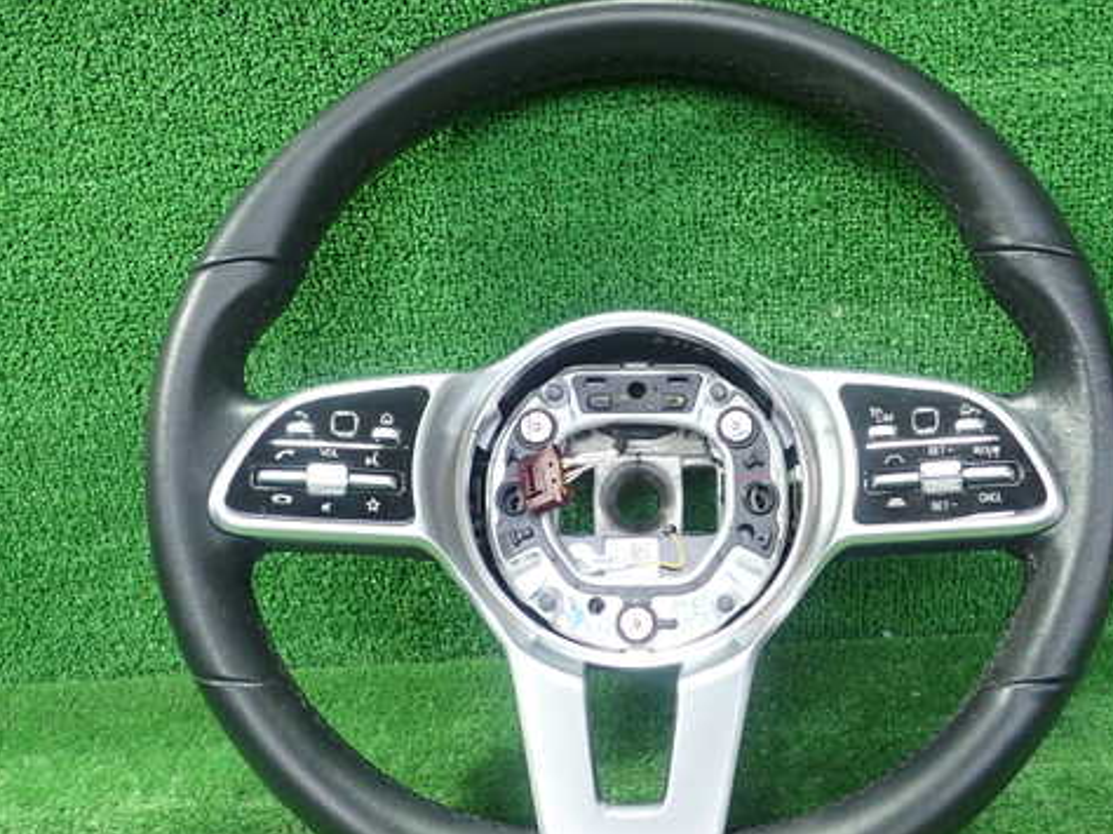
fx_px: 1221
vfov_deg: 37.6
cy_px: 470
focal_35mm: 38
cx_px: 611
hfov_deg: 48.9
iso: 640
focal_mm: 5.5
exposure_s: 1/125
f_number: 2.3
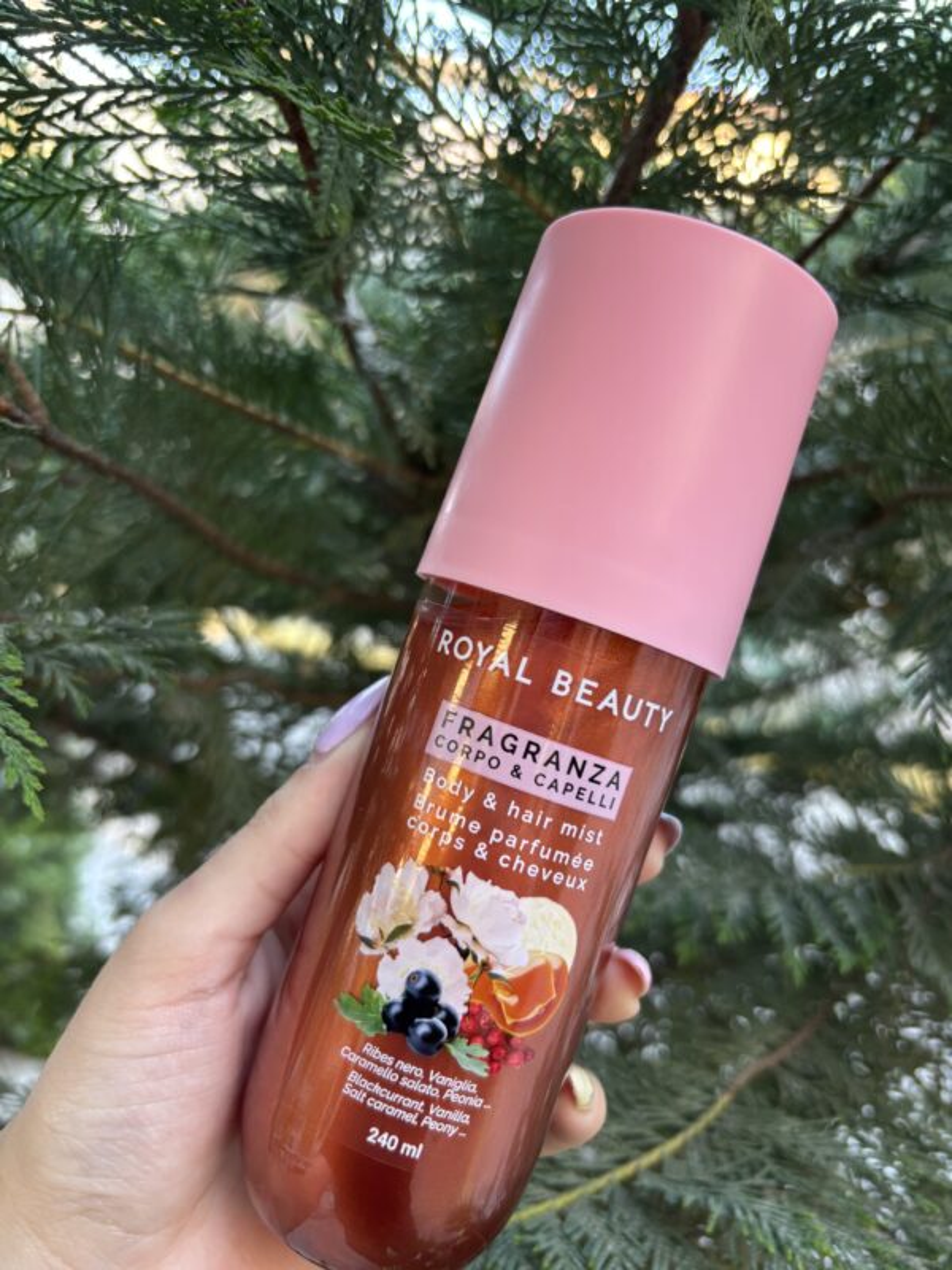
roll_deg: +4.9
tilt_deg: -10.1
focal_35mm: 26
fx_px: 953
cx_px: 476
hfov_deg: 53.1
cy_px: 635
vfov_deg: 67.3
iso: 125
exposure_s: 1/121
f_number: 1.6
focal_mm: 5.96
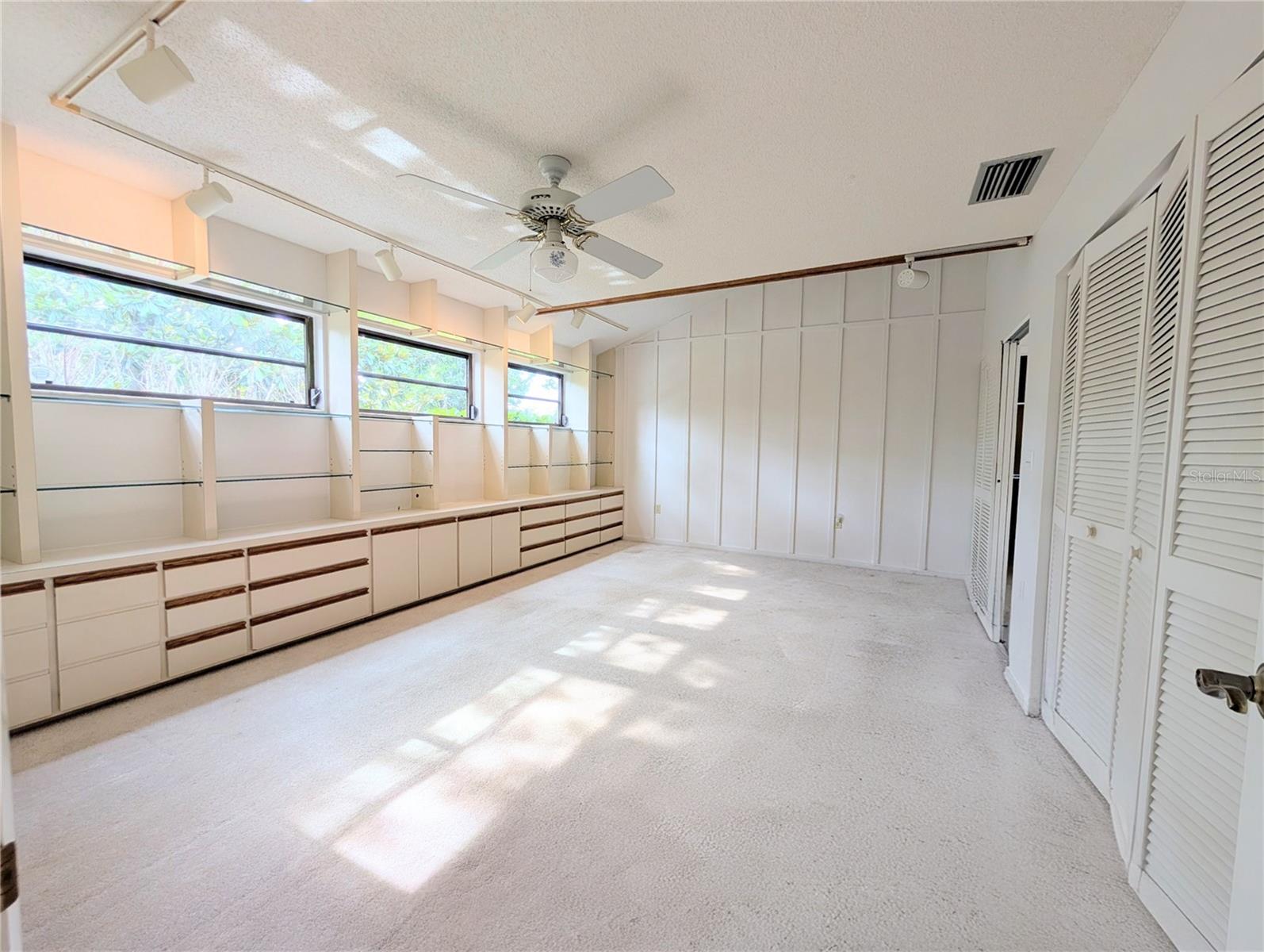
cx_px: 632
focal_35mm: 12
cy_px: 476
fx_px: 439
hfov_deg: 110.5
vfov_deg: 94.6
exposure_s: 1/120
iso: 69
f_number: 1.7
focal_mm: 2.02
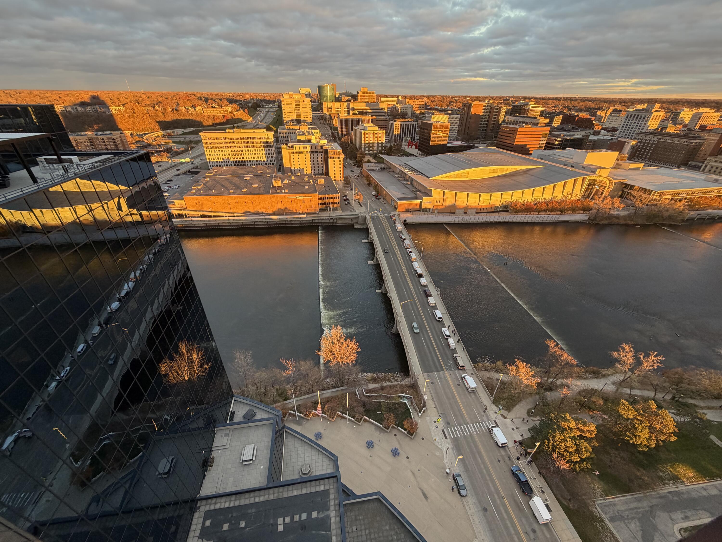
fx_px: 292
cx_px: 361
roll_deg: -0.9
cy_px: 271
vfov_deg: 85.7
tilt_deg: -31.9
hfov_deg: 102.1
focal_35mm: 14
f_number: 2.2
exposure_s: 1/121
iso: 160
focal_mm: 2.22
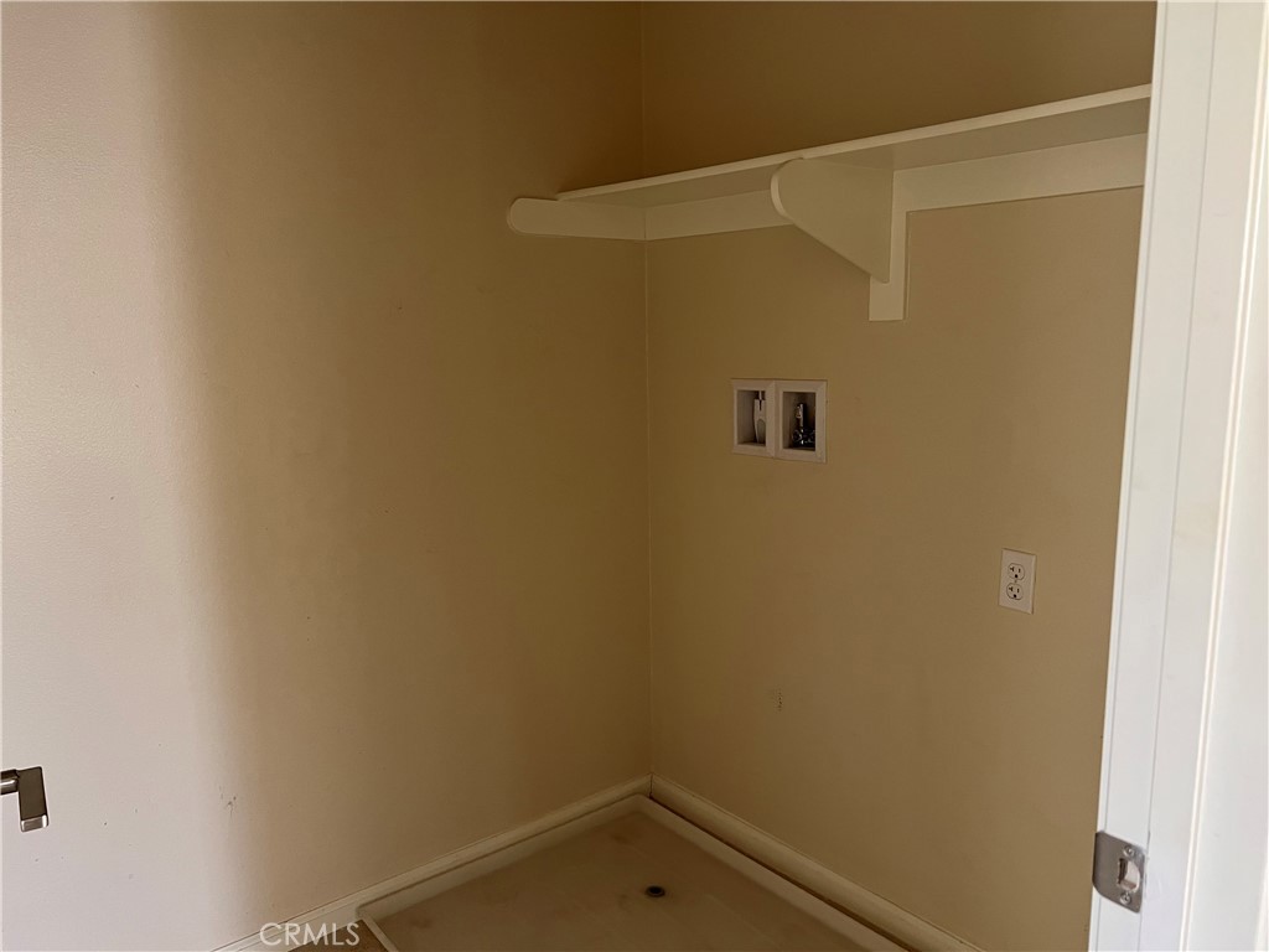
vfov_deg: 53.1
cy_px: 476
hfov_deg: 67.3
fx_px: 953
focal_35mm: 26
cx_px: 634
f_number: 1.5
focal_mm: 5.7
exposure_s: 1/60
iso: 250
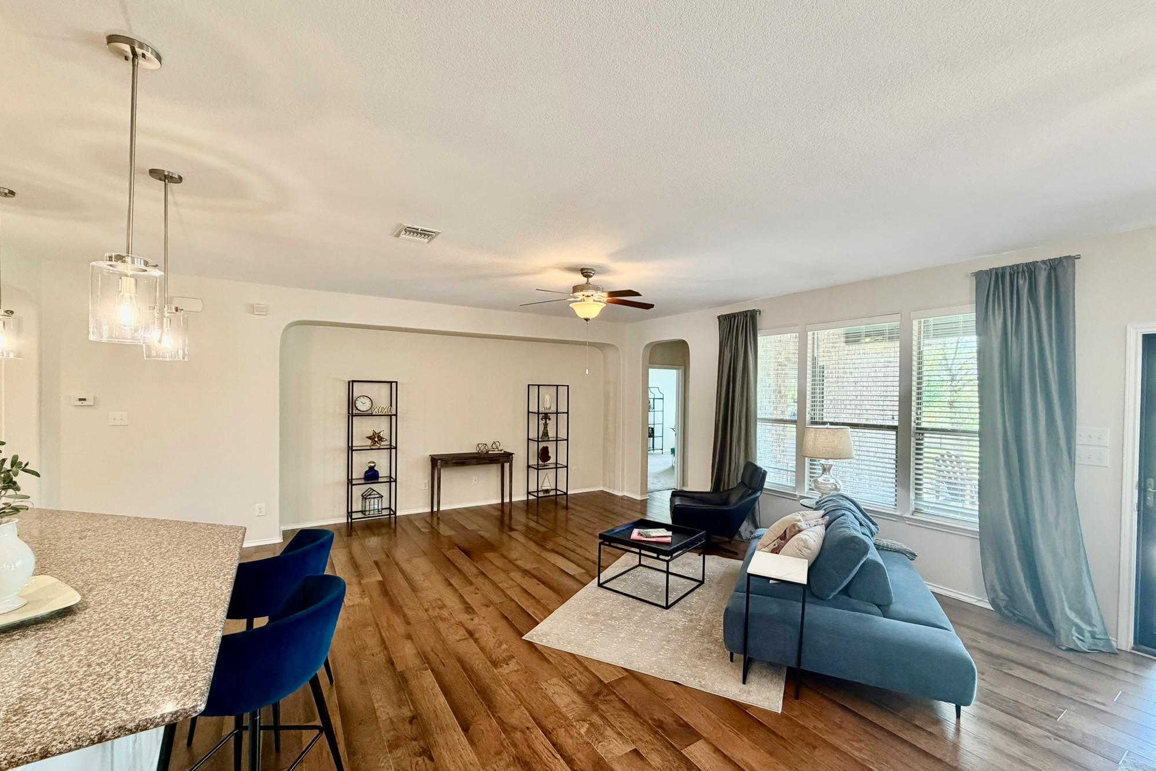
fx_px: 482
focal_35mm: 15
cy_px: 399
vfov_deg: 77.3
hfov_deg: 100.4
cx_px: 590
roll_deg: -0.3
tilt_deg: +0.1
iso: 250
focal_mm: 2.22
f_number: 2.2
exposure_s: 1/120
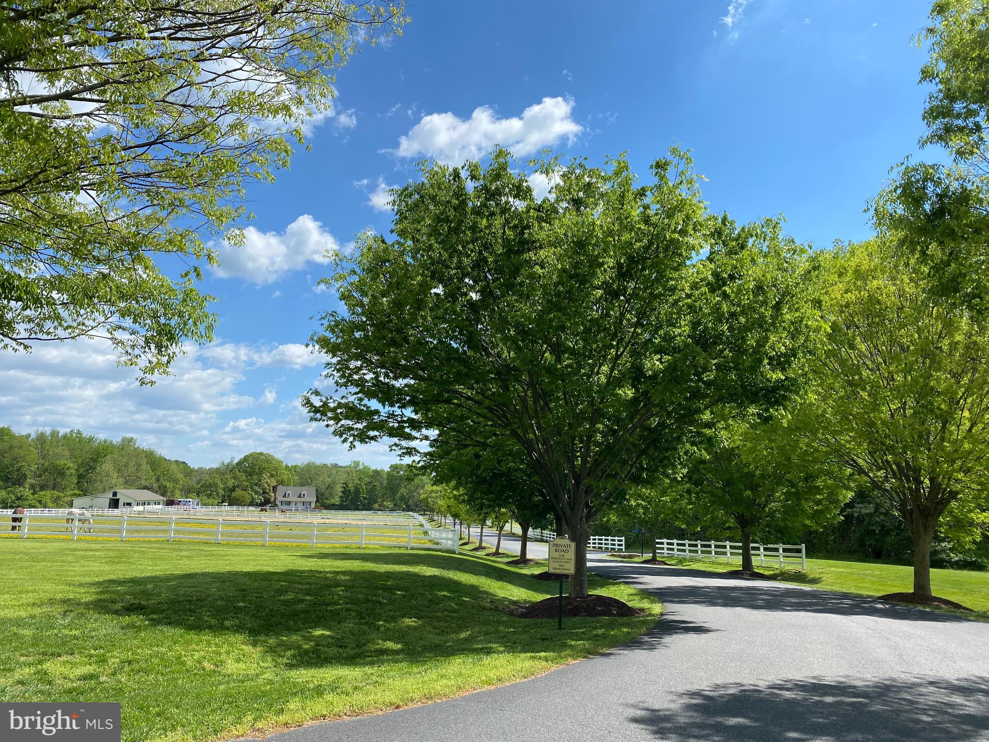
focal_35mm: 26
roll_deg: -2.6
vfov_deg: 53.1
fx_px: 743
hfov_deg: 67.3
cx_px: 494
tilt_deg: +10.0
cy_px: 371
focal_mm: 4.25
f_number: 1.8
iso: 32
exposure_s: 1/2890
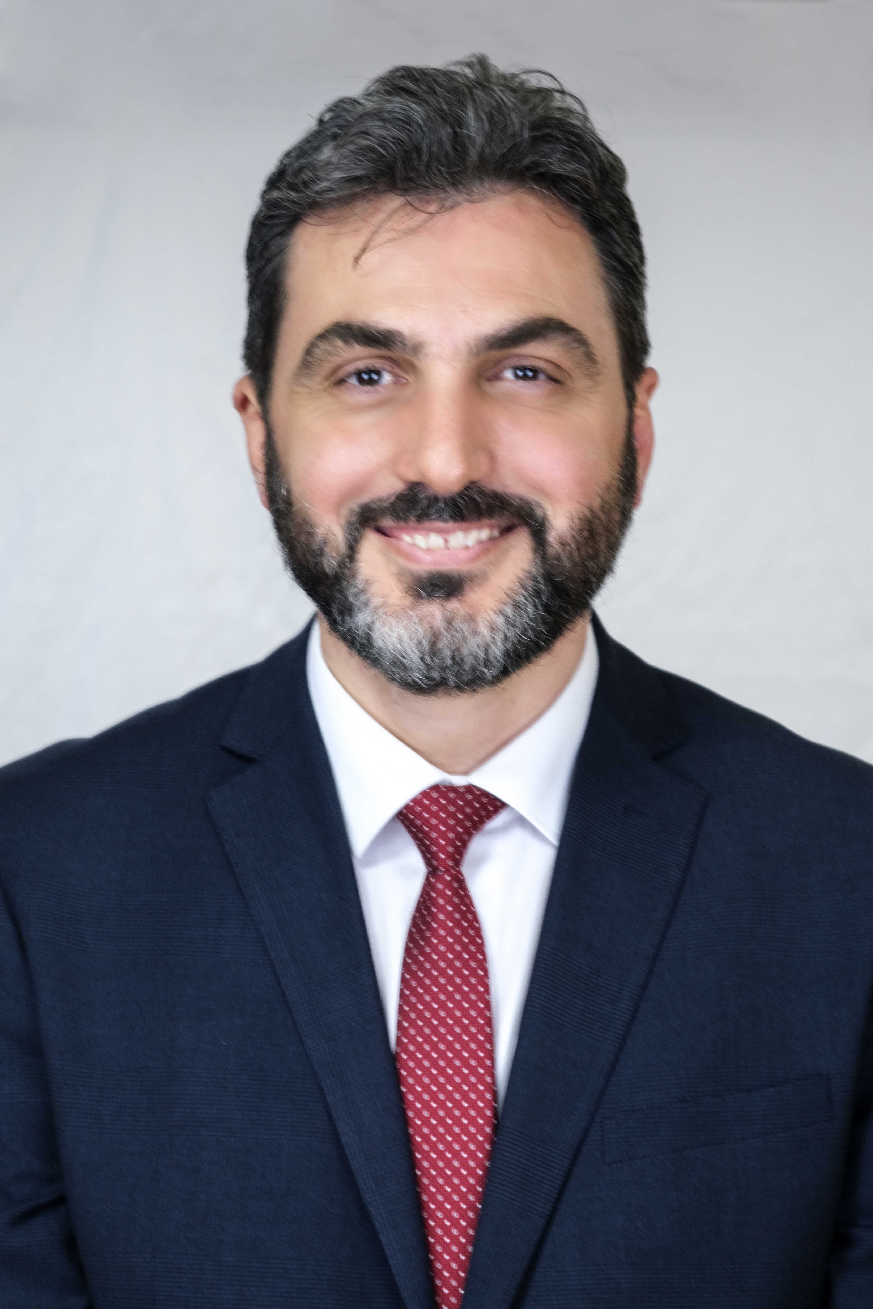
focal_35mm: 83
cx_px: 436
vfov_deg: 24.5
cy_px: 654
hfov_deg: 16.5
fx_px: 3019
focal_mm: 55
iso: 500
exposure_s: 1/28
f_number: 4
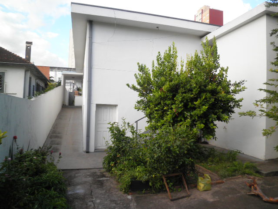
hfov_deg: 67.3
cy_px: 104
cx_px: 139
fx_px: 209
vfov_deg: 53.1
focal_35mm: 26
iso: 64
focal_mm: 4.7
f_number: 2.8
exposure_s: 1/200
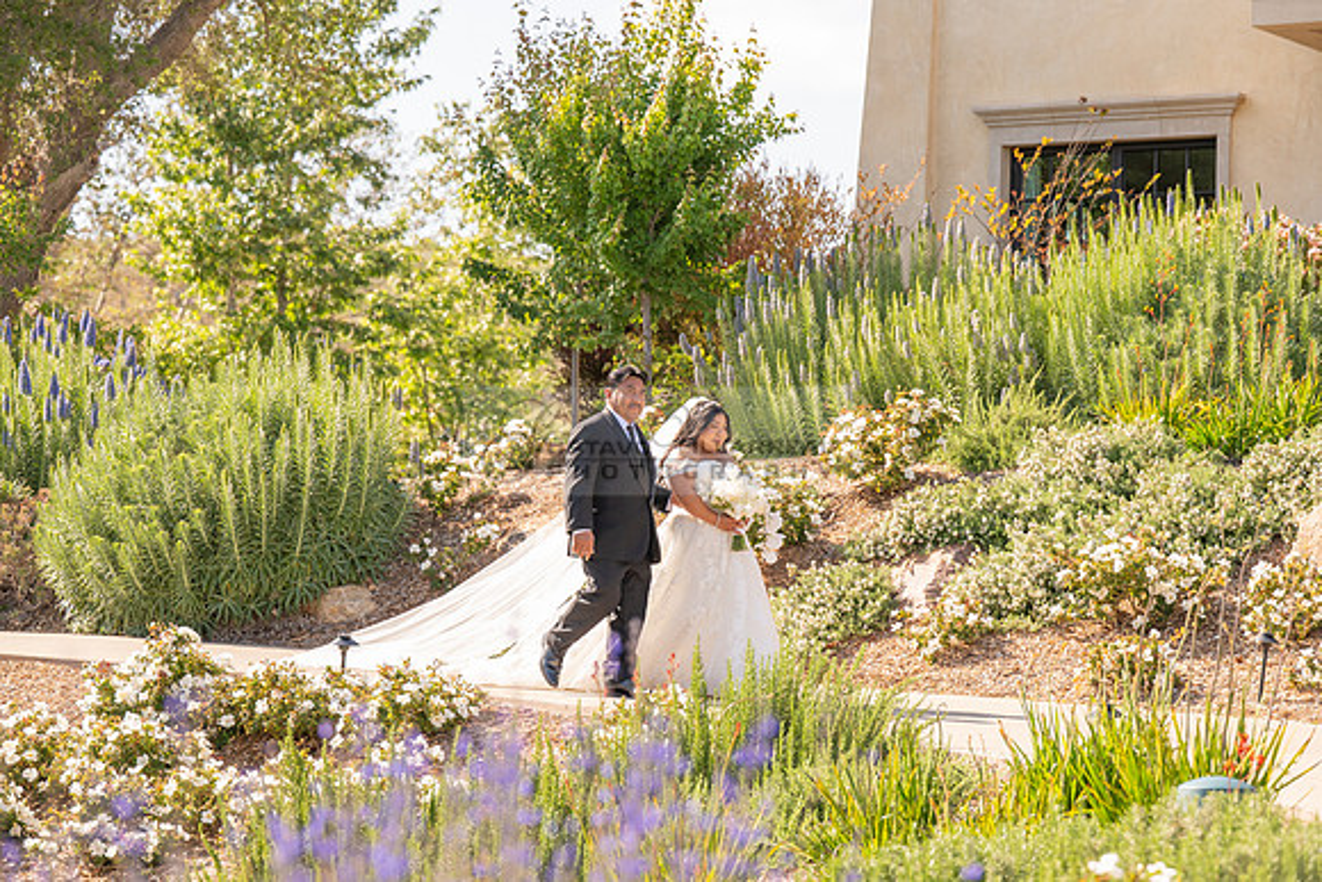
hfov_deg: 19.6
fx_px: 3820
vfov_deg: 13.2
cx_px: 661
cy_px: 441
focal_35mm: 104
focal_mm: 104
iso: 200
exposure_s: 1/800
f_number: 4.5
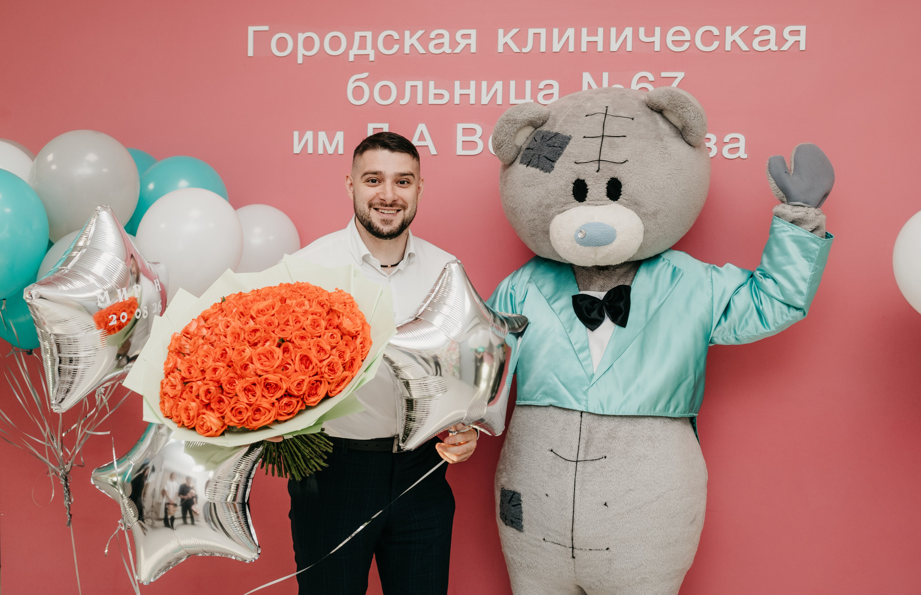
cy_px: 273
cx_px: 440
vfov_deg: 33.8
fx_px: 979
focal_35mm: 39
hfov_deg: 50.4
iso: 500
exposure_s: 1/160
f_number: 4
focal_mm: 35
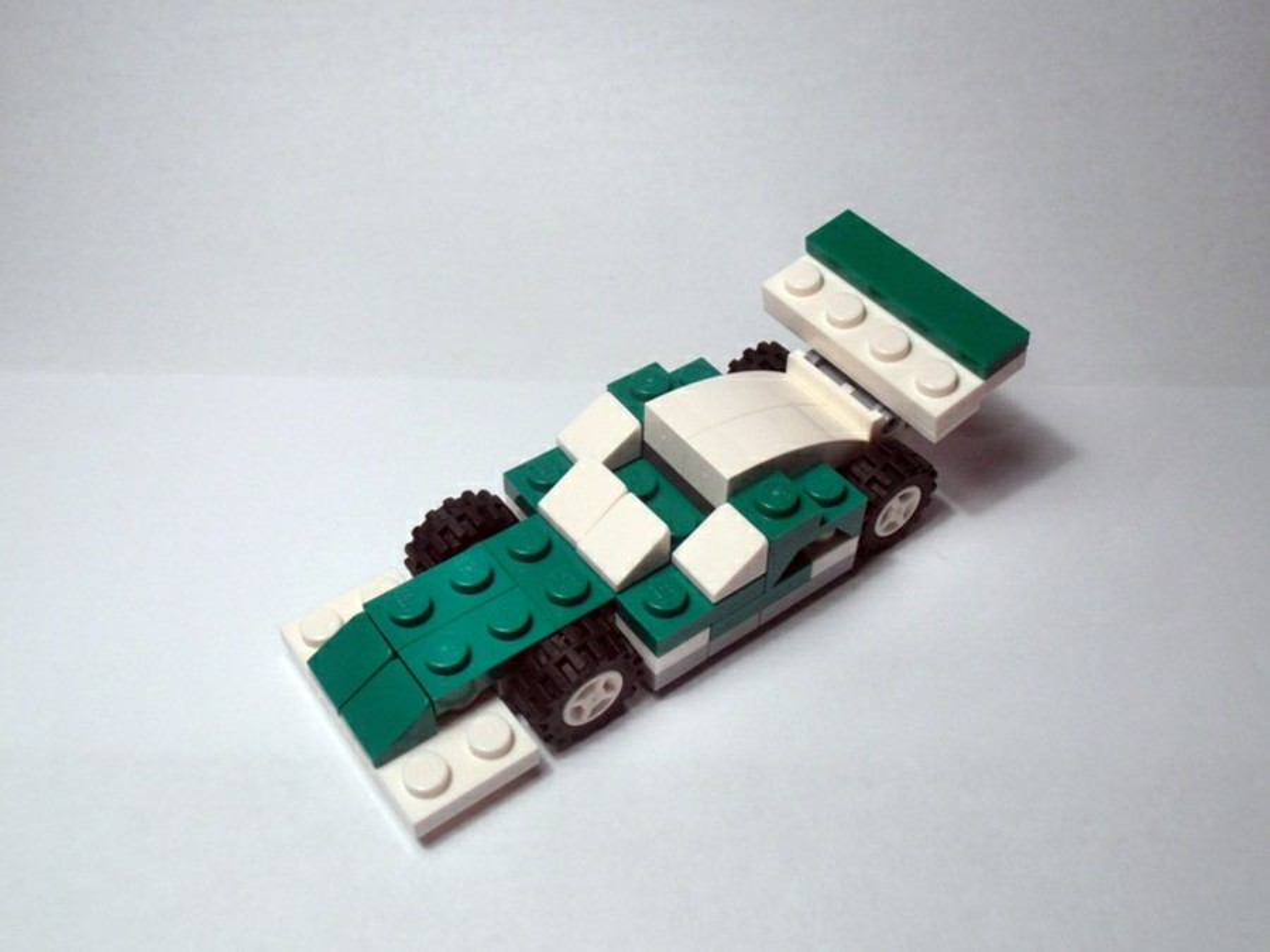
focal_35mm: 37
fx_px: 1357
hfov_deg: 50.1
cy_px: 476
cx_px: 635
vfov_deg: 38.7
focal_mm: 6.61
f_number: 3.9
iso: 80
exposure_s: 1/80
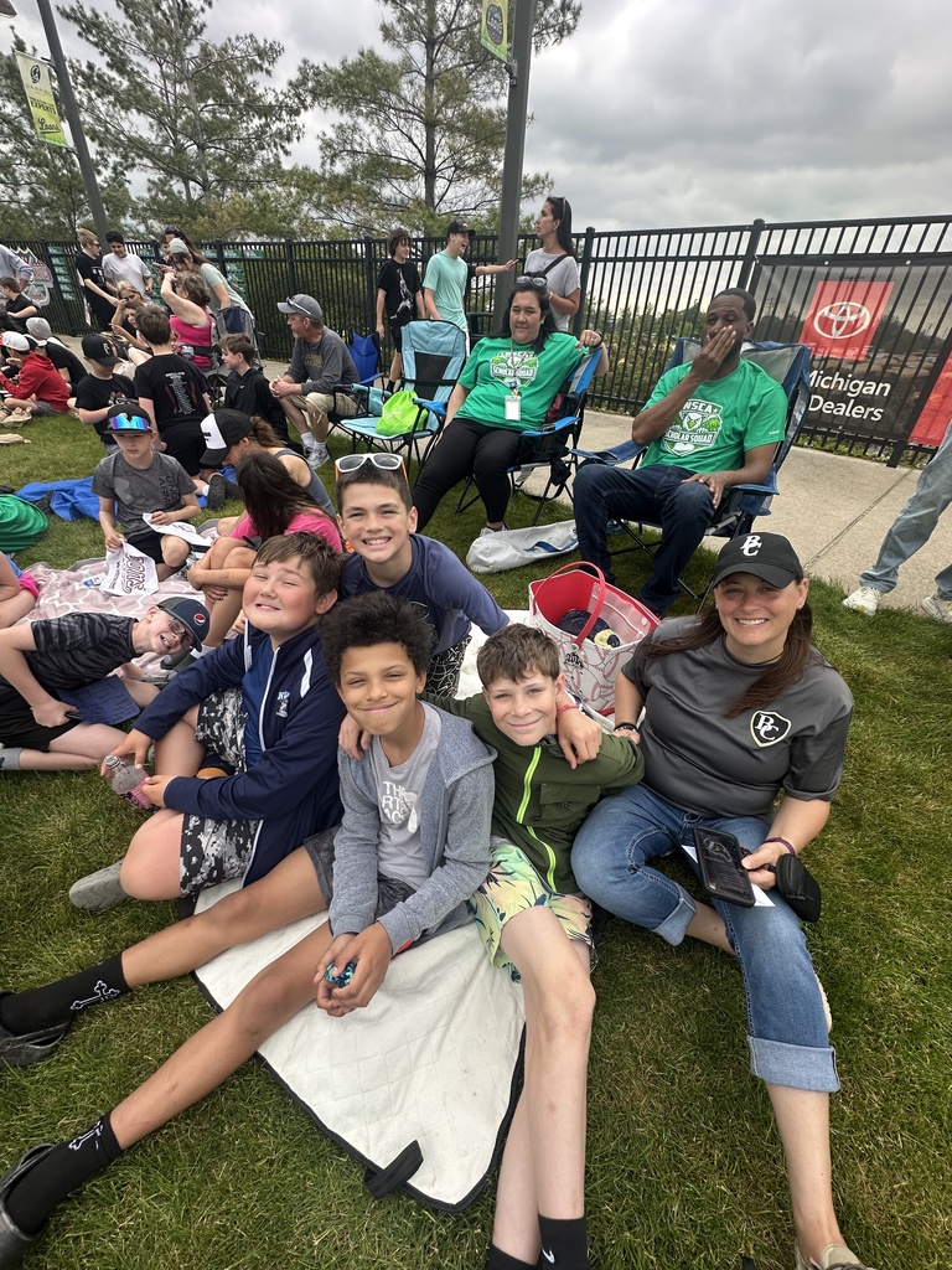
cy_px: 635
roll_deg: -4.4
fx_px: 513
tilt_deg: -31.5
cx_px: 476
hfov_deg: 85.7
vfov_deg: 102.1
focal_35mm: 14
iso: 40
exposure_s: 1/454
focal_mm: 2.22
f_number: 2.2
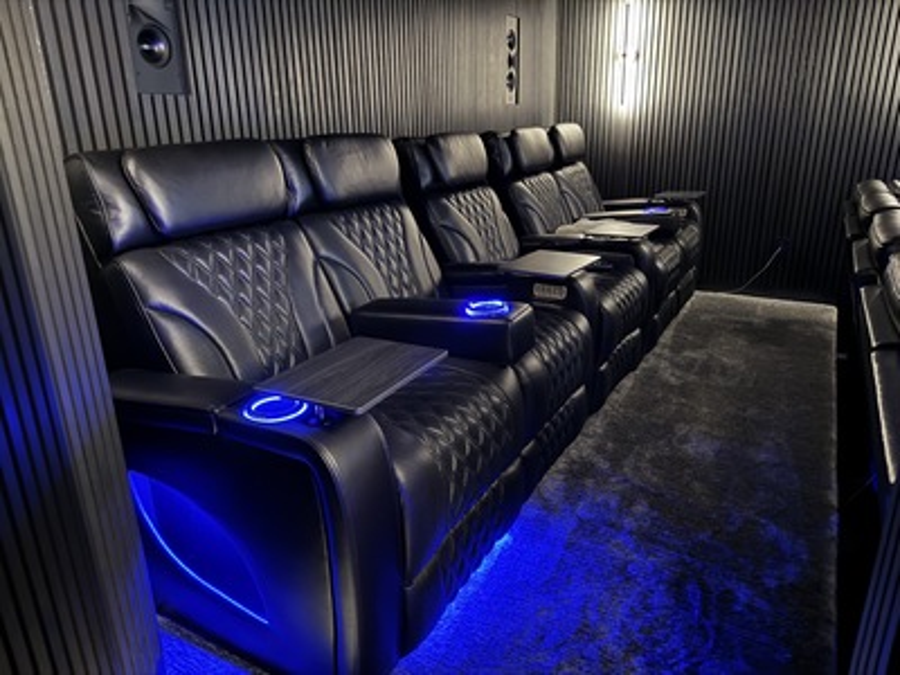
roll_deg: +0.5
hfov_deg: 71.6
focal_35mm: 24
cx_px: 450
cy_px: 338
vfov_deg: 56.8
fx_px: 624
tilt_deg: -17.8
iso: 2000
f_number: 1.78
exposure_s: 1/9
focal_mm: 6.76
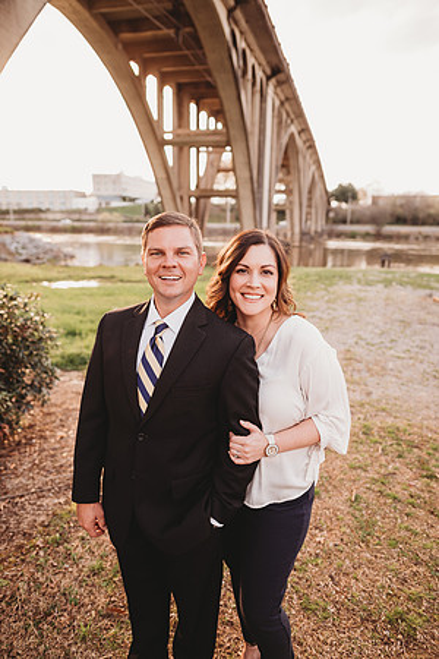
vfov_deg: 73.7
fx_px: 439
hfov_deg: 53.1
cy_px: 330
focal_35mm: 24
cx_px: 220
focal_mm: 24
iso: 125
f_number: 2.5
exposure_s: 1/250
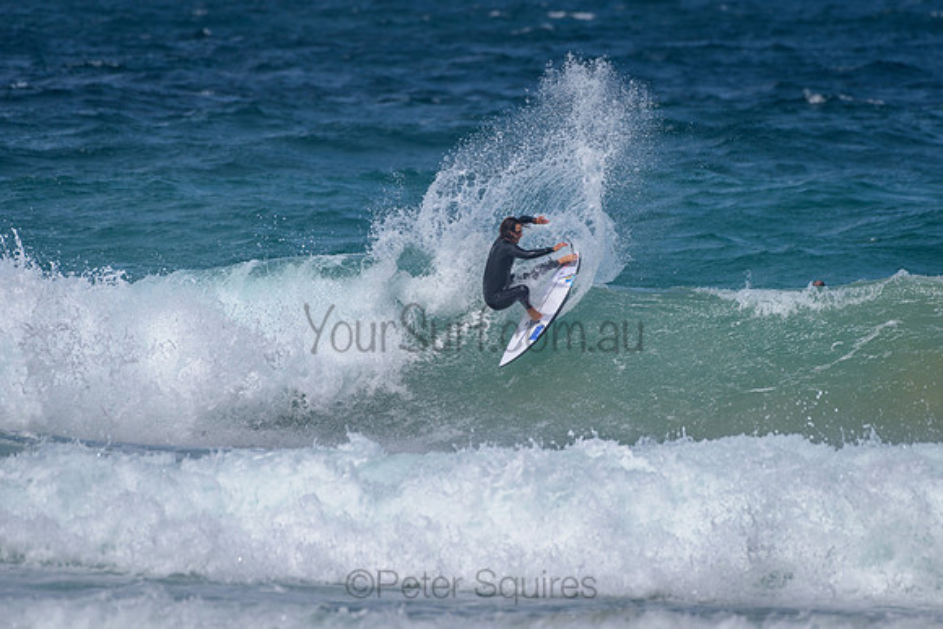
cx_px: 541
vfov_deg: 2.2
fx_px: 16069
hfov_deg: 3.4
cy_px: 278
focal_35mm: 613
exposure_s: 1/2000
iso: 90
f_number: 5.6
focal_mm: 500
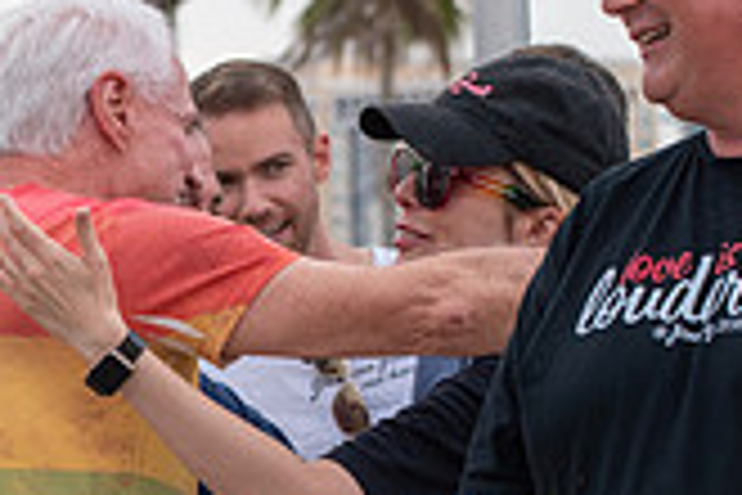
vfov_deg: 3.7
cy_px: 641
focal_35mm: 369
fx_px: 7605
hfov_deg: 5.6
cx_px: -157
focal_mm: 70
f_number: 5.6
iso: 400
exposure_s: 1/500
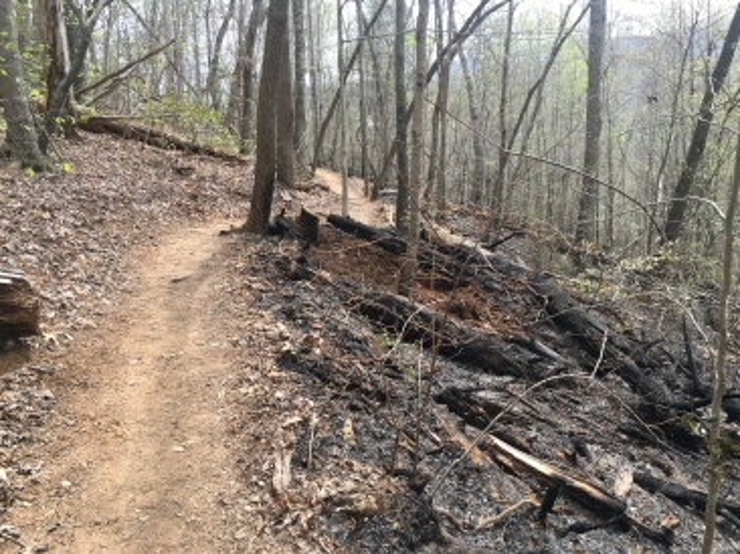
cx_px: 370
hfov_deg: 61.7
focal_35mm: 29
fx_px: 620
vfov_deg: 48.2
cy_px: 277
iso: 25
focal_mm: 4.15
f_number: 2.2
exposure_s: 1/234
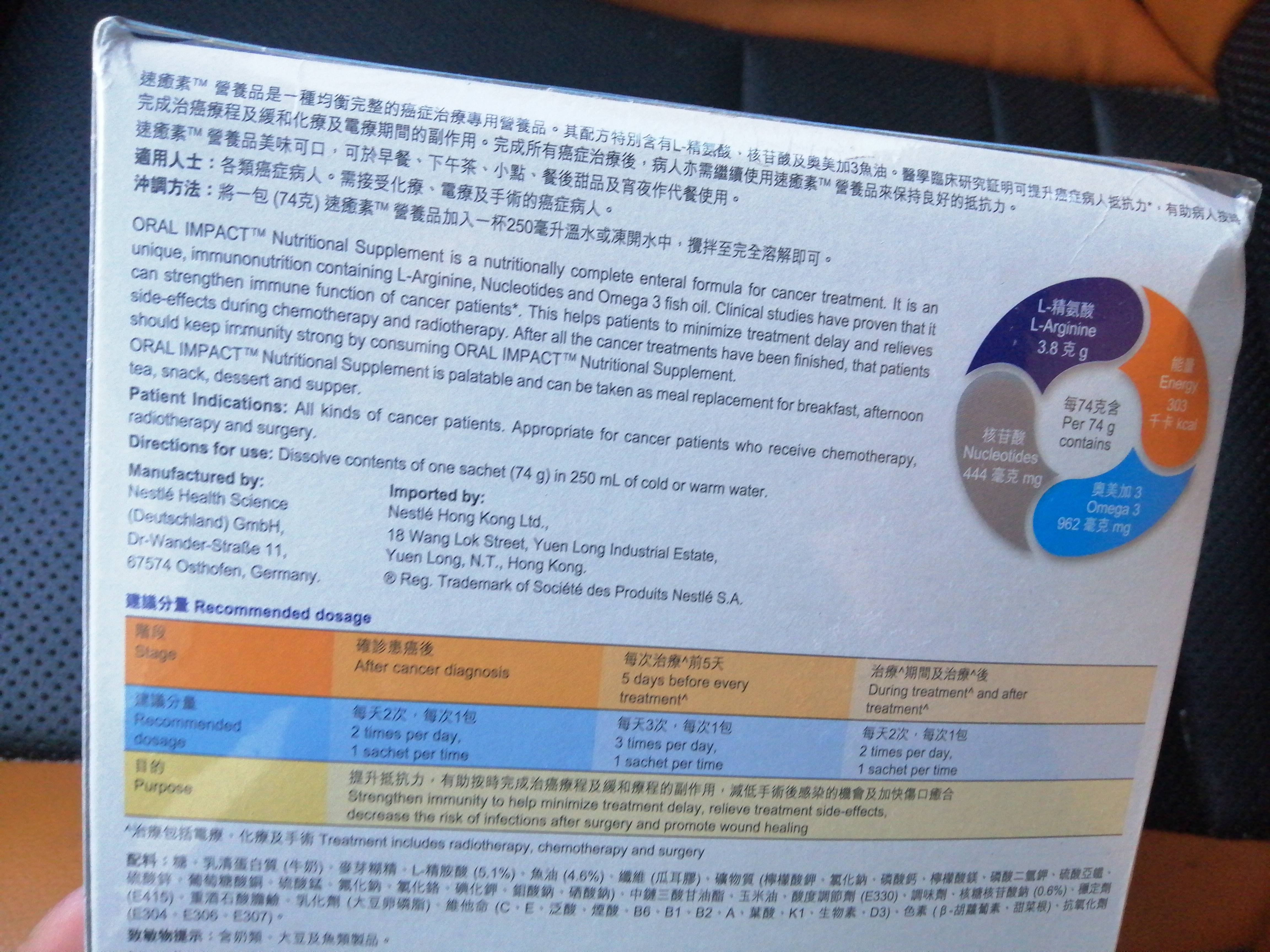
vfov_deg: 53.1
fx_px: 954
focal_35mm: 26
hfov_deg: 67.3
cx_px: 635
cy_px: 476
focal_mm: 3.81
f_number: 2.2
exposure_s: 1/33.3
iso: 320
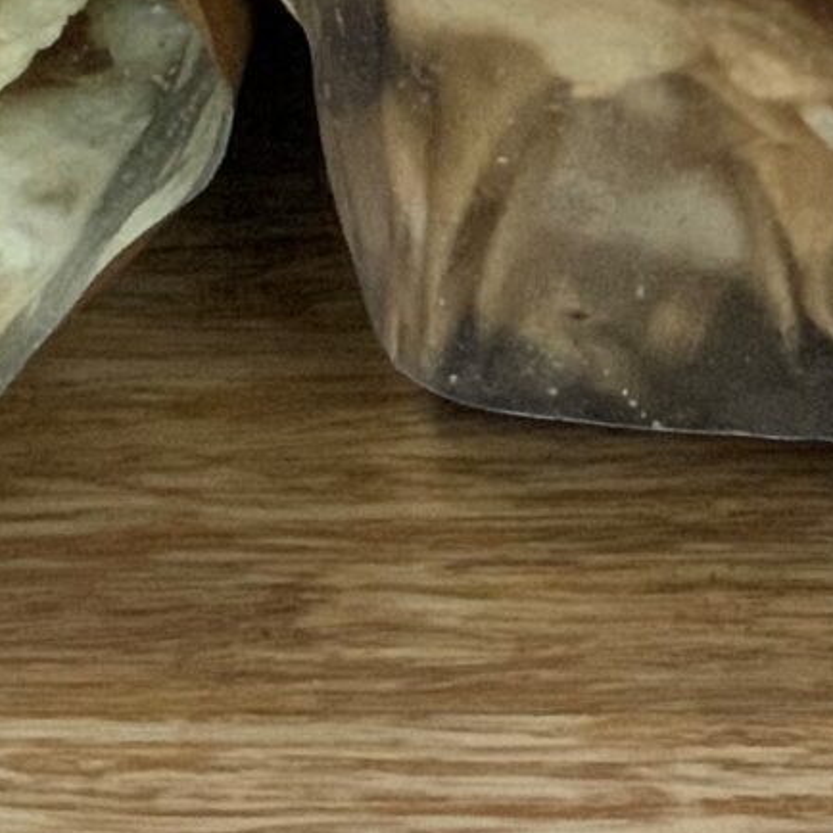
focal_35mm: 271
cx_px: -618
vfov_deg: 6.5
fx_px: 7378
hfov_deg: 6.3
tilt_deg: -47.7
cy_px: 136
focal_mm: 6
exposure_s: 1/40
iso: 400
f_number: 2.4
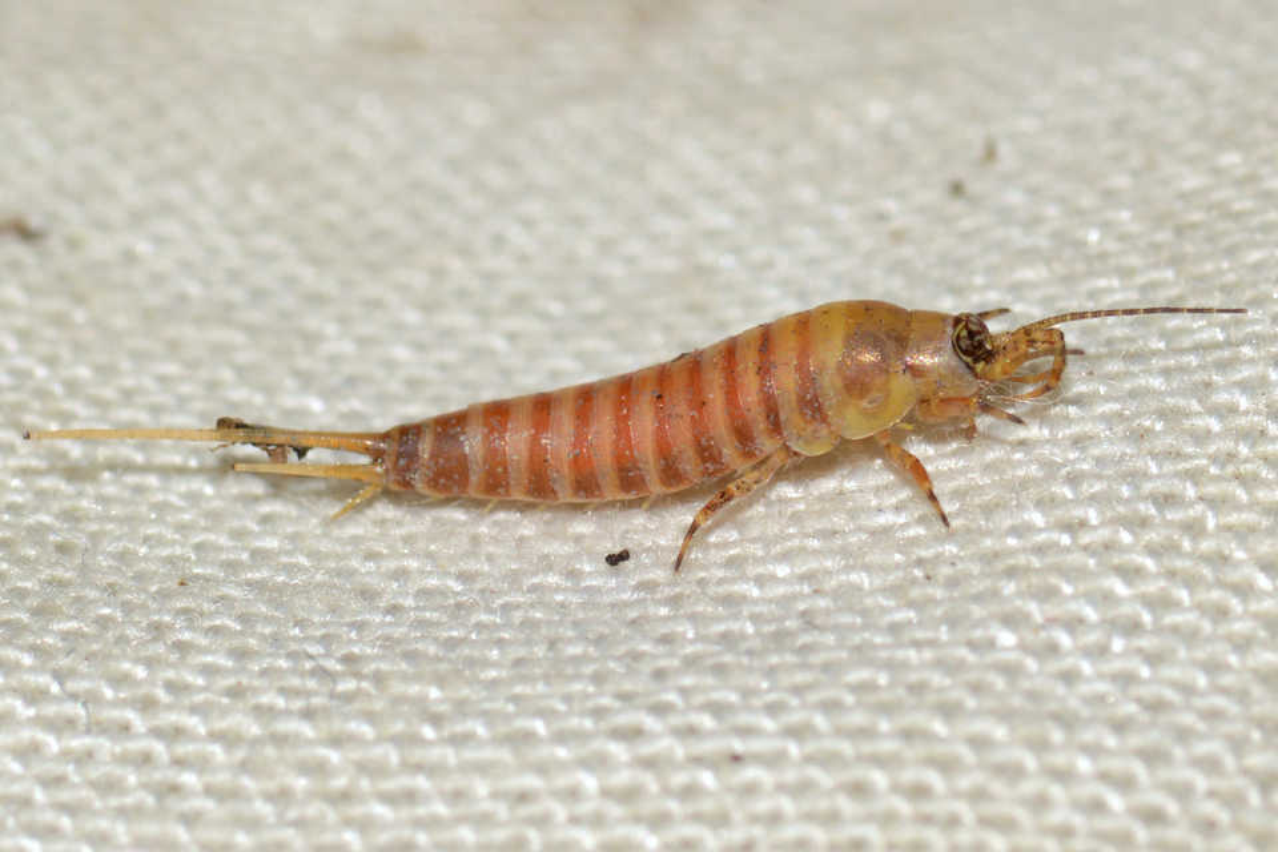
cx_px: 639
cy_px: 426
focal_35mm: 150
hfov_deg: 13.7
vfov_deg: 9.1
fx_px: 5325
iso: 100
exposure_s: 1/200
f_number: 20
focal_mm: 100
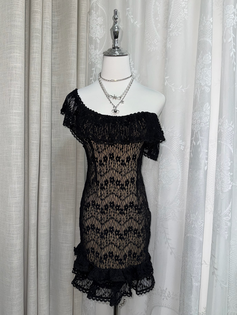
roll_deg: -1.8
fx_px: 219
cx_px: 118
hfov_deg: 56.8
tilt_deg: -4.2
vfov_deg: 71.6
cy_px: 158
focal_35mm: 24
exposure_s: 1/34
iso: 64
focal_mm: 6.76
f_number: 1.78
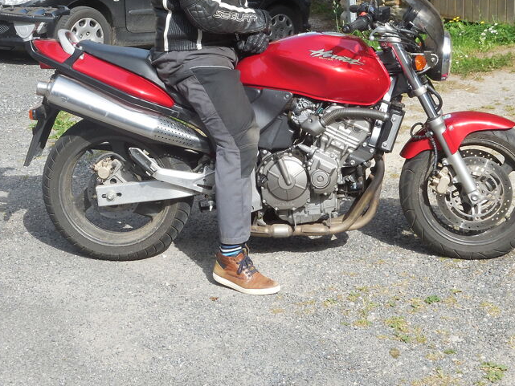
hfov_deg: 21.3
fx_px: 1369
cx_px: 238
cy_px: 122
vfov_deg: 16.0
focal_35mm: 92
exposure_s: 1/250
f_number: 5.1
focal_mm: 10.5
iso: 125
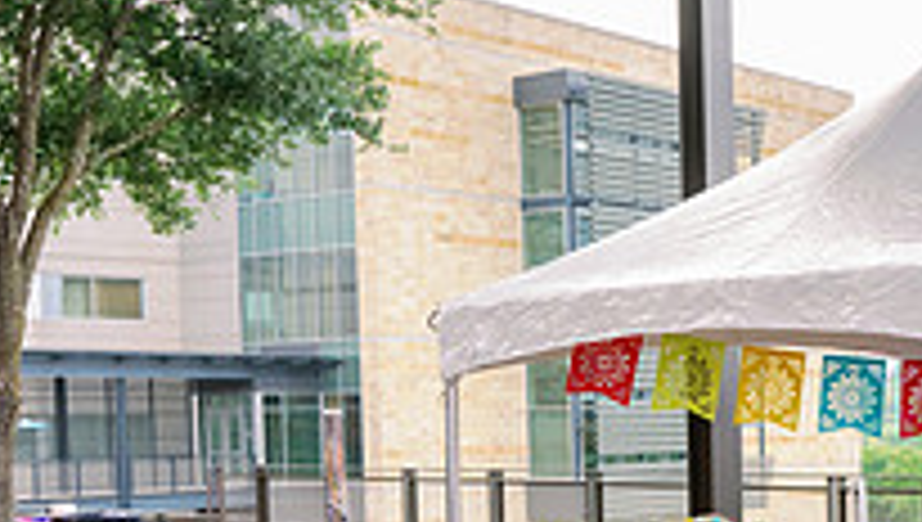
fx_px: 1738
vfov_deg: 16.7
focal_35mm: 71
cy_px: 515
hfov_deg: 27.8
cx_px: 940
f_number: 4.5
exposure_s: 1/500
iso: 1600
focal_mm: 24
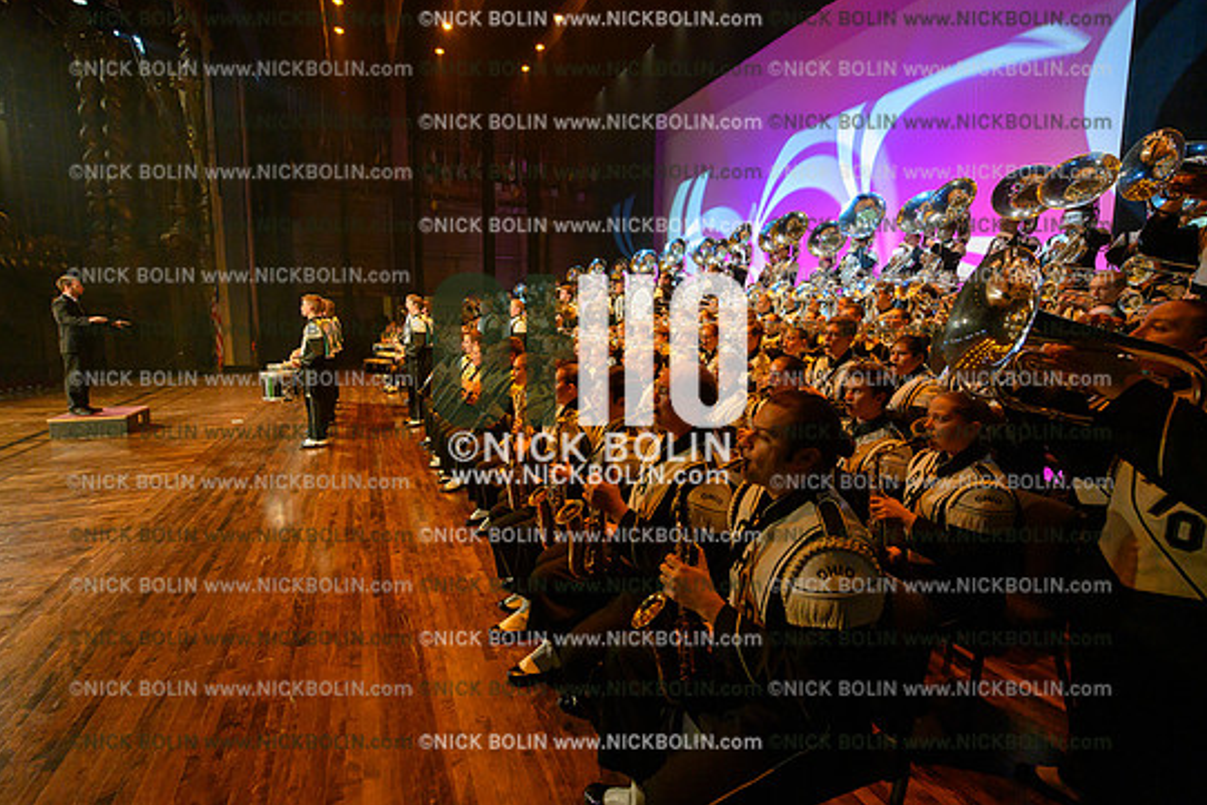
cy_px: 380
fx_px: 503
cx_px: 589
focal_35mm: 15
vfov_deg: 77.3
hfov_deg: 100.4
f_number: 5
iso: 8000
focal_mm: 14
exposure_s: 1/160
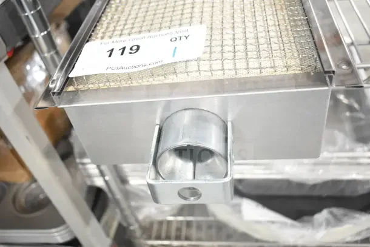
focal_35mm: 36
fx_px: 370
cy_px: 124
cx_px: 185
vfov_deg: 36.9
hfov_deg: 53.1
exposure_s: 1/50
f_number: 3.8
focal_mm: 24
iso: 1600
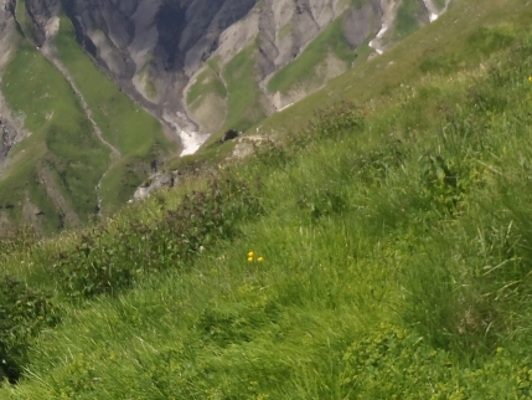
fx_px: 1076
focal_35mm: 70
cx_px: 228
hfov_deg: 27.7
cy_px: -63
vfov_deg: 19.9
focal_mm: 5
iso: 80
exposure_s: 1/640
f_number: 4.5
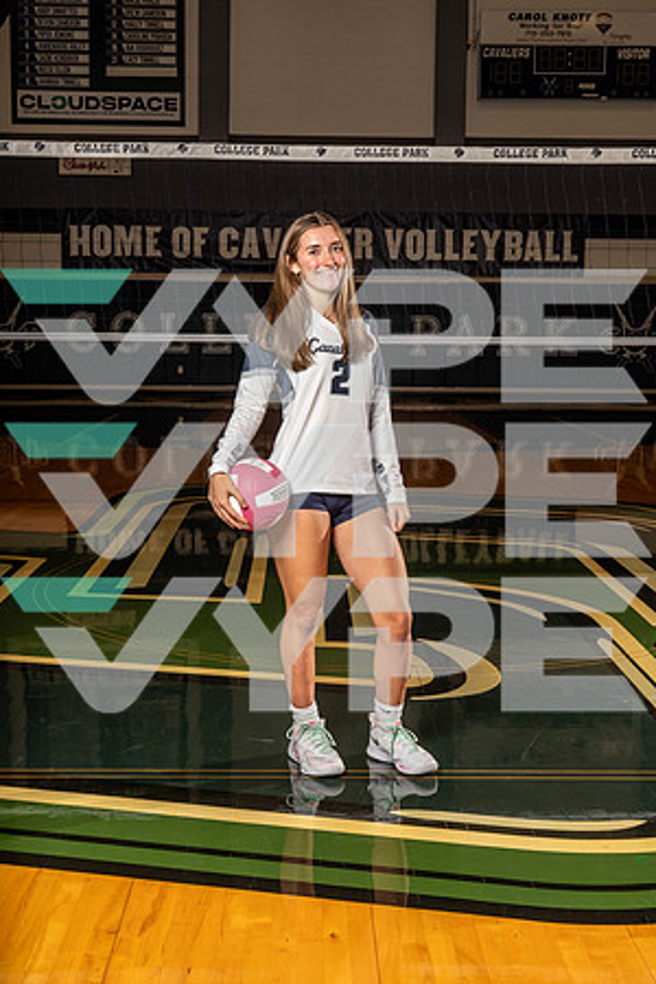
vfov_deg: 41.9
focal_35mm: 47
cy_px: 492
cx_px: 328
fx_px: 1285
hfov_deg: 28.6
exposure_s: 1/250
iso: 640
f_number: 11
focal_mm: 47
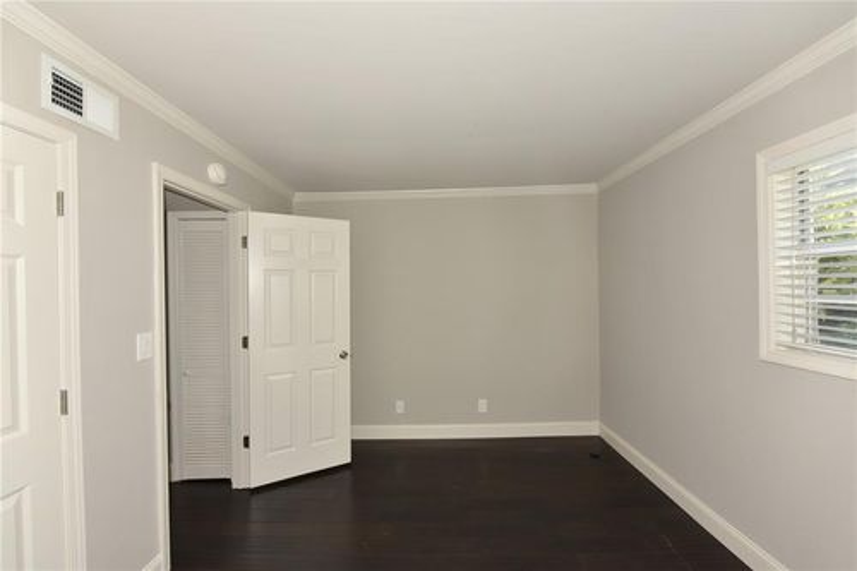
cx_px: 428
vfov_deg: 81.2
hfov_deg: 104.3
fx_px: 333
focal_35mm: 14
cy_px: 286
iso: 560
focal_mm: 14
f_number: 11
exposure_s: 1/125
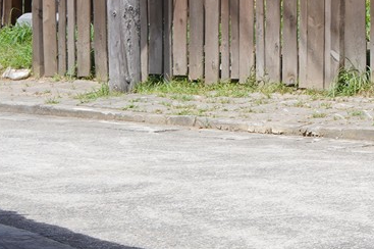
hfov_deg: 10.1
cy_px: -276
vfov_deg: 6.9
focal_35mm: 191
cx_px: 696
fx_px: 1982
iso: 100
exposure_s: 1/100
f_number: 10
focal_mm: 35
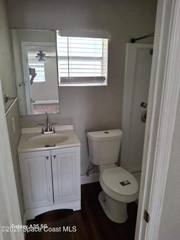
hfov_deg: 54.9
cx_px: 90
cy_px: 120
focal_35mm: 25
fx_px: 173
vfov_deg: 69.4
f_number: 1.8
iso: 100
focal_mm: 4.69
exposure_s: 1/100
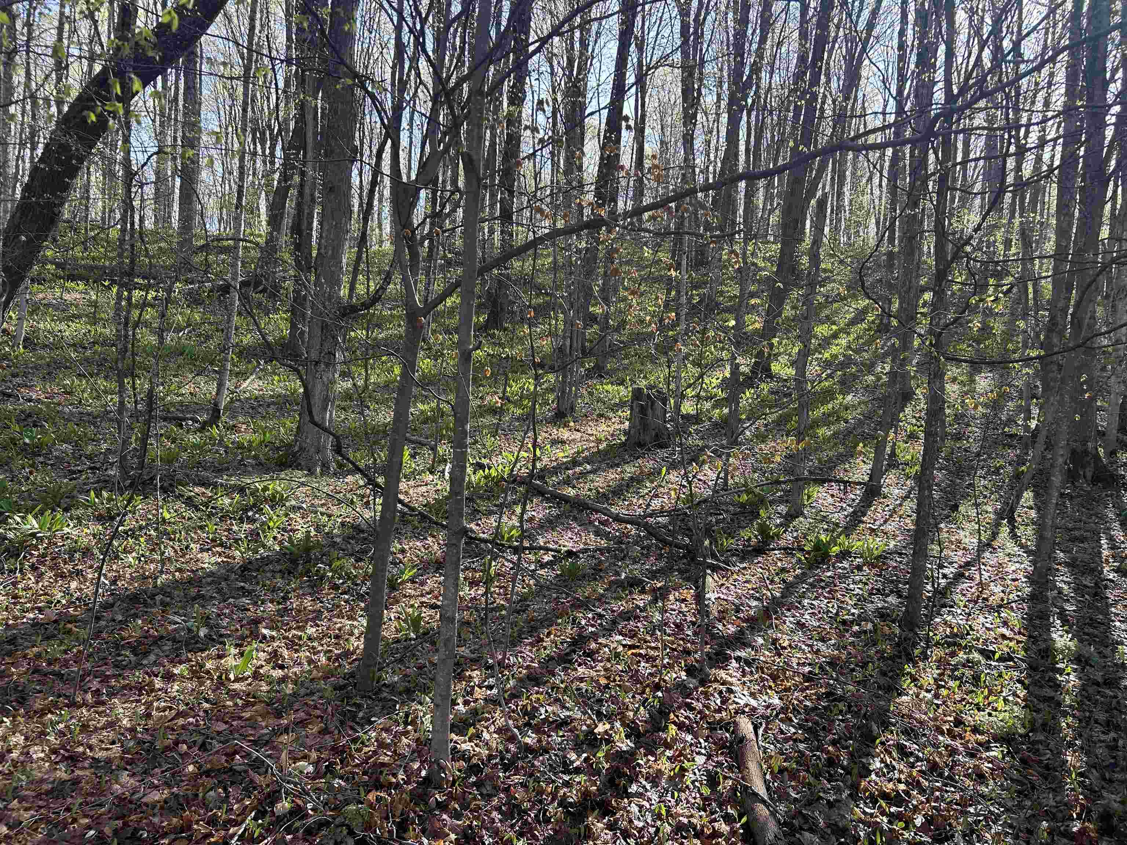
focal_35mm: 26
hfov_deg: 67.3
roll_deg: -2.1
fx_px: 846
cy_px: 422
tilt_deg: +1.3
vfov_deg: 53.1
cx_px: 564
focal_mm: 5.7
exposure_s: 1/473
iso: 50
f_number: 1.5
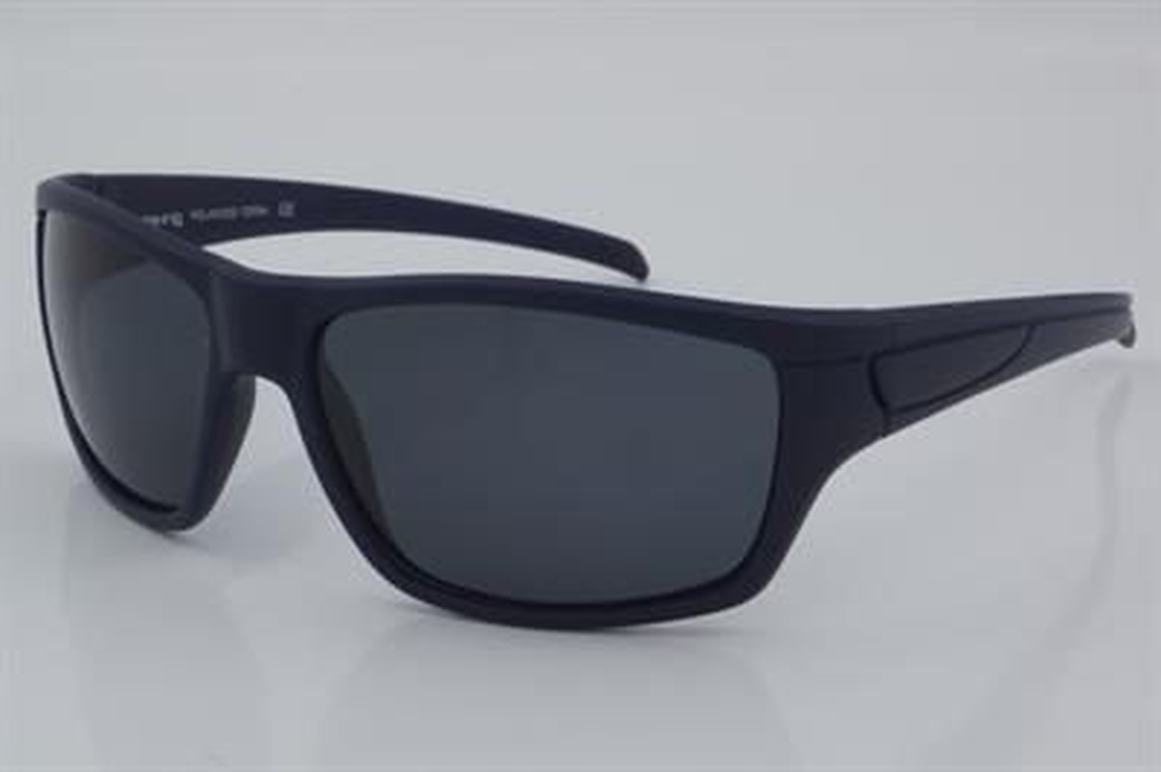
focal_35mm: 75
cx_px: 580
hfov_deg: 27.0
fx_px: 2417
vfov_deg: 18.2
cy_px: 386
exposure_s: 1/4
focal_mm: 50
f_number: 32
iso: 100
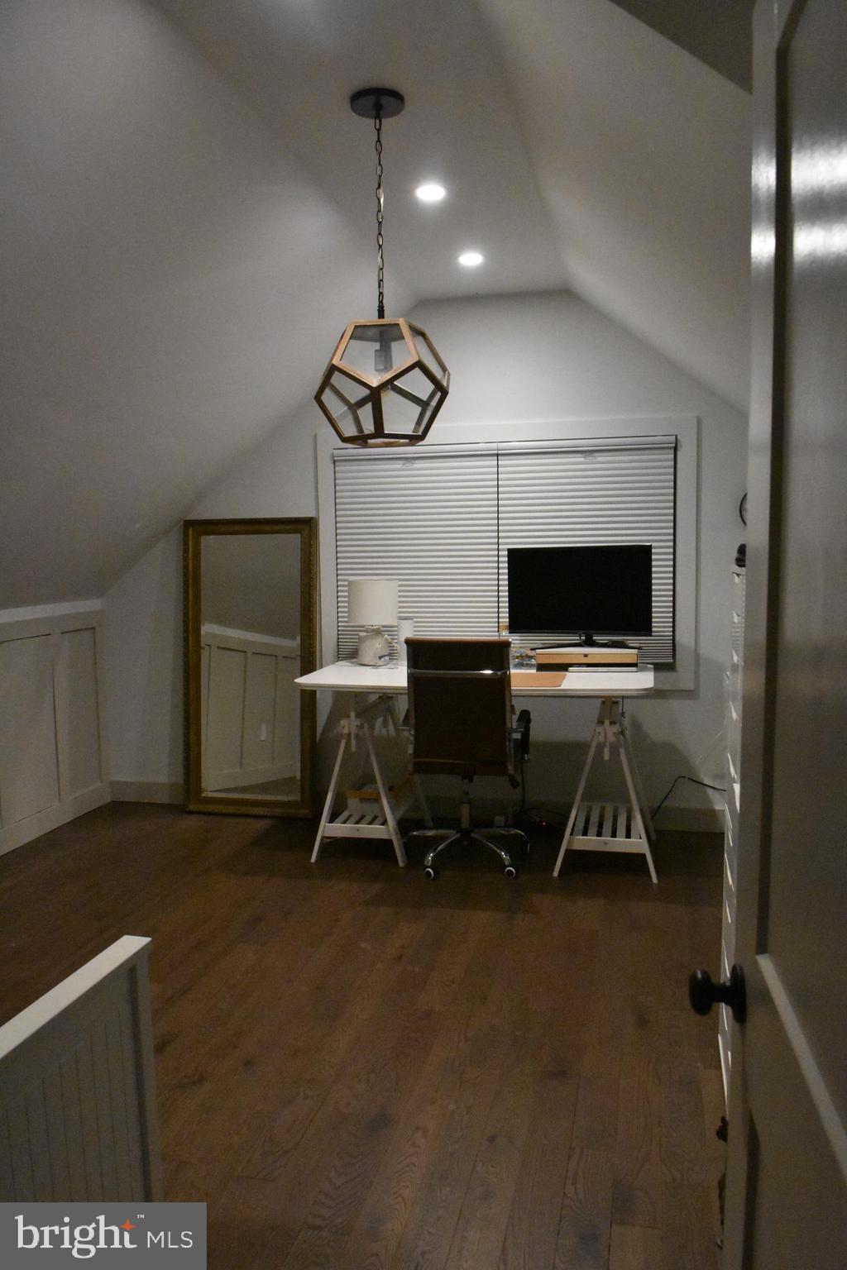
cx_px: 424
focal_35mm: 26
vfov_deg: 70.4
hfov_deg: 50.4
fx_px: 900
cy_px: 635
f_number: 6.3
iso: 10000
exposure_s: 1/160
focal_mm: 17
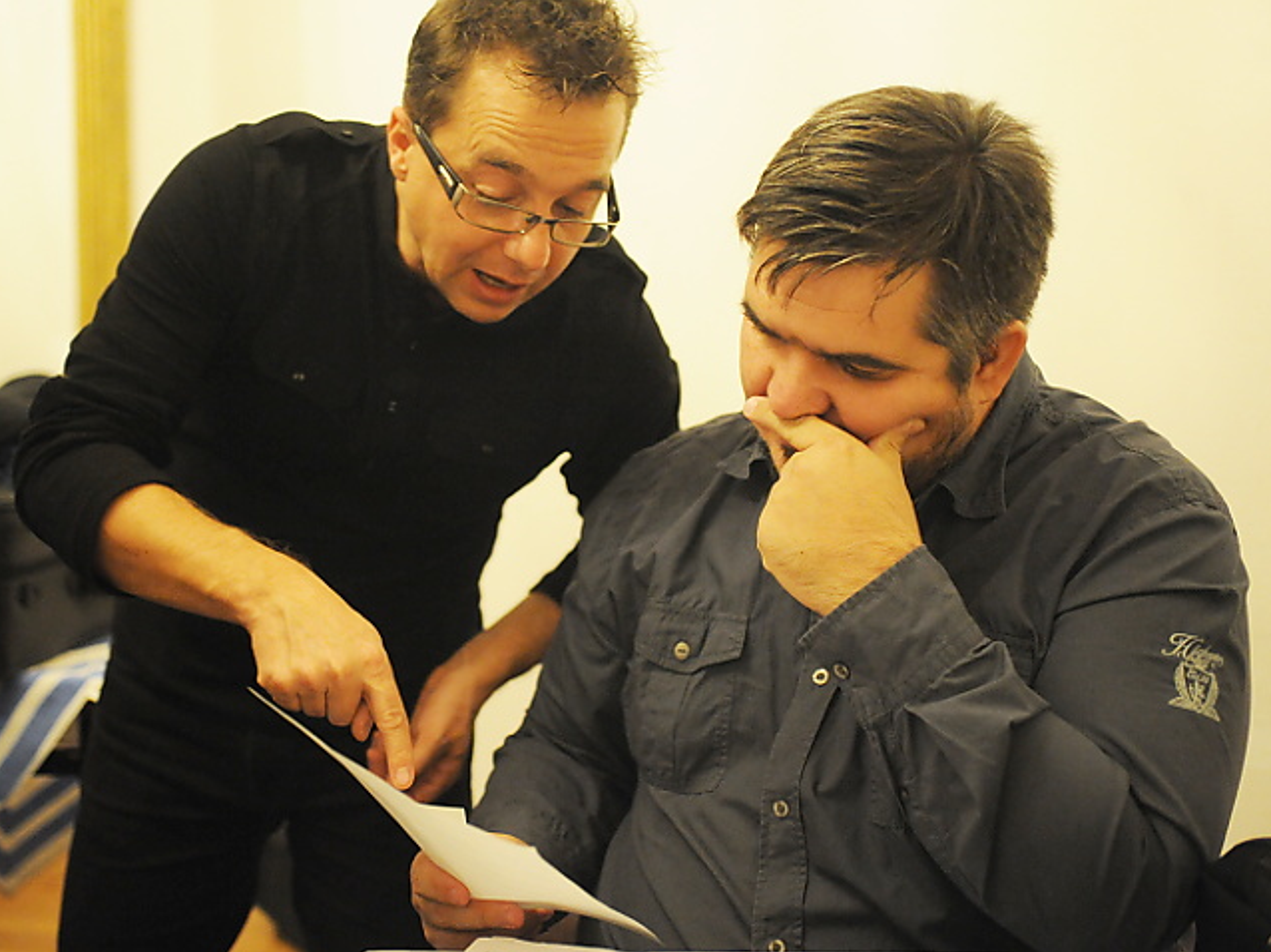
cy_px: 484
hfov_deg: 38.9
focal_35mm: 49
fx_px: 1798
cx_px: 588
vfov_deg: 29.7
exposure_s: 1/80
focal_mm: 44
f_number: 2.8
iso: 5000
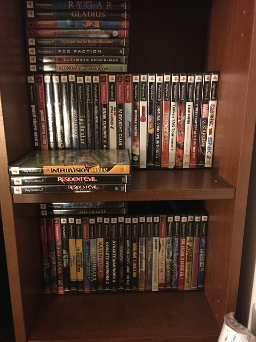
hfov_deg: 48.2
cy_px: 171
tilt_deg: -14.9
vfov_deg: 61.7
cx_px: 128
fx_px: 286
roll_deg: +0.4
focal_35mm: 29
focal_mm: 4.15
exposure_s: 1/4
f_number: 2.2
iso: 200
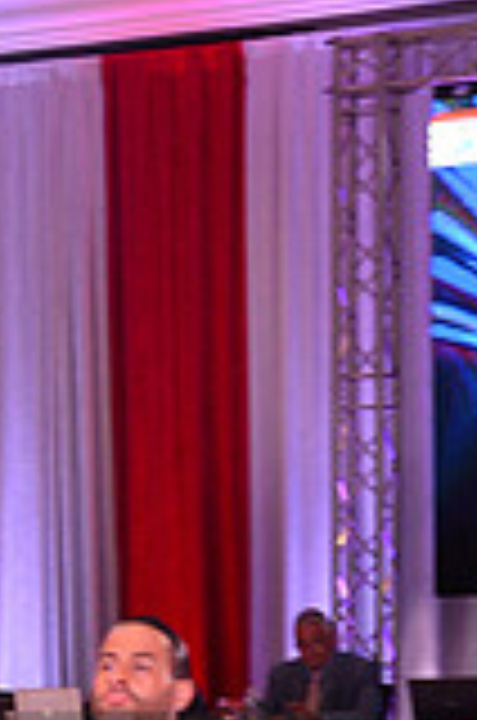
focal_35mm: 188
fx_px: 3752
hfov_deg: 7.2
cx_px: -245
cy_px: 864
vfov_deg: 10.8
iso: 2500
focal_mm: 52
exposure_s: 1/250
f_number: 6.3
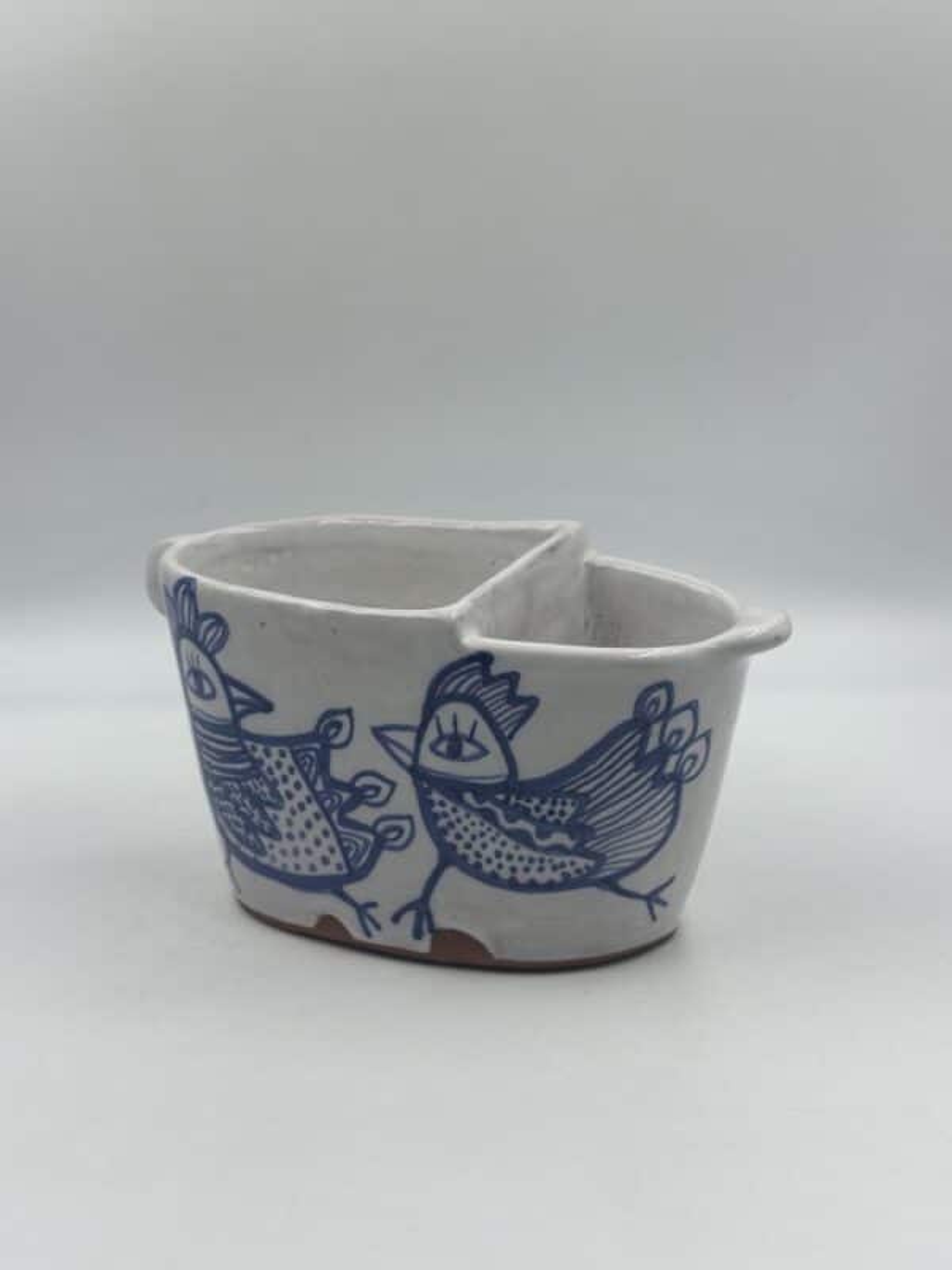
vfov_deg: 39.7
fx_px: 1760
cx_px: 476
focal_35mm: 48
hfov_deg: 30.3
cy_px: 635
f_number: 1.78
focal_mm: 6.86
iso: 64
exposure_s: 1/469
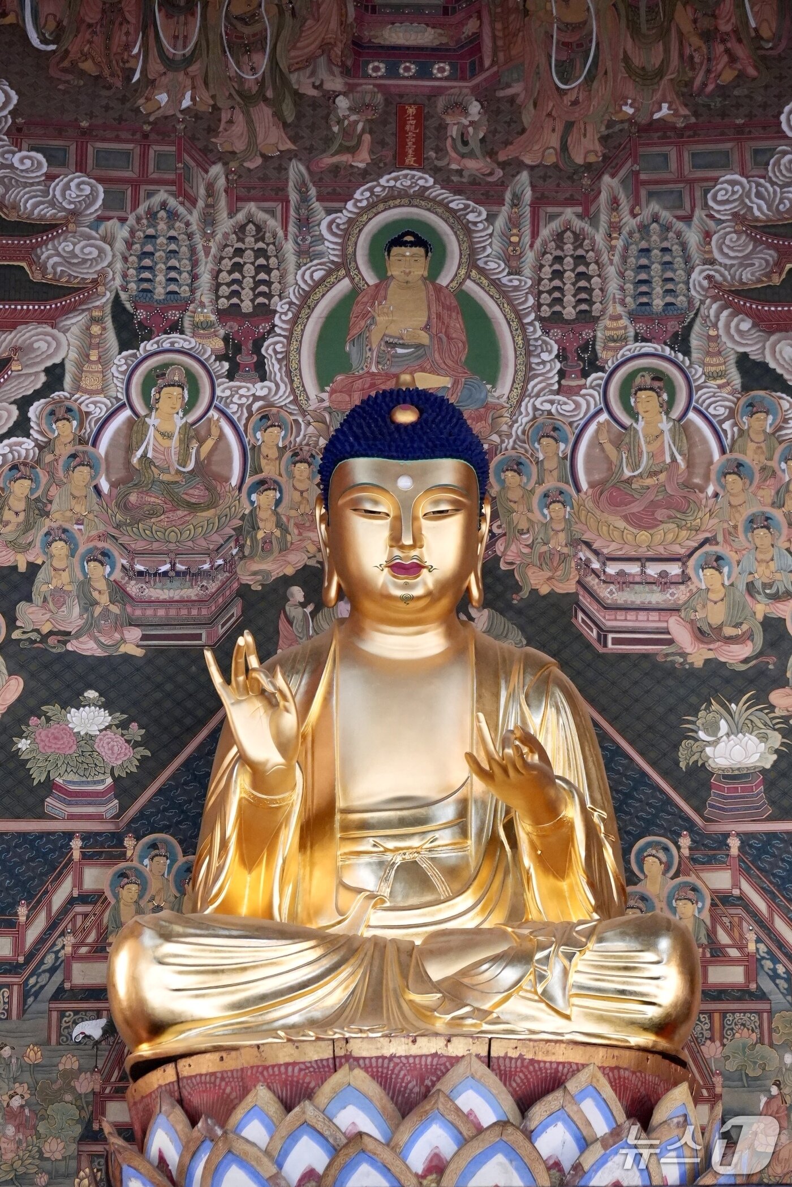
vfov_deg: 31.9
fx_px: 2078
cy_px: 594
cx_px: 396
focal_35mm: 63
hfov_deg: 21.6
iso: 5000
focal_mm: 63
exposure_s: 1/250
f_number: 4
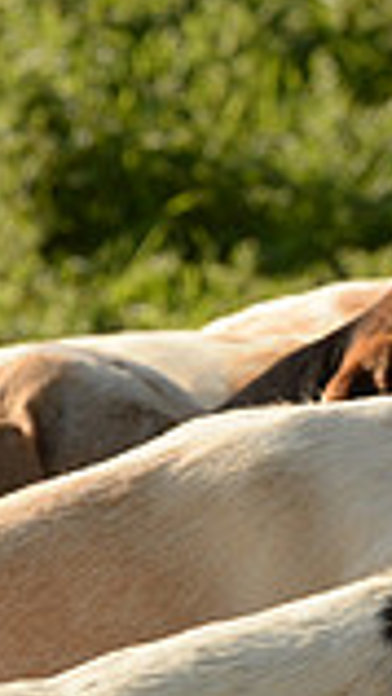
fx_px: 9912
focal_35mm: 537
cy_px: 687
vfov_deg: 4.0
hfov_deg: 2.3
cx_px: 881
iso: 800
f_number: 8
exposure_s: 1/640
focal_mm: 140
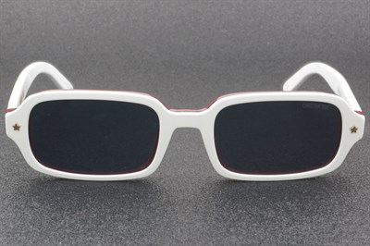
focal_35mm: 82
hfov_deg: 24.6
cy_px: 123
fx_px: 847
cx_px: 185
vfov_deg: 16.5
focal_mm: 55
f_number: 29
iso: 100
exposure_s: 1.3
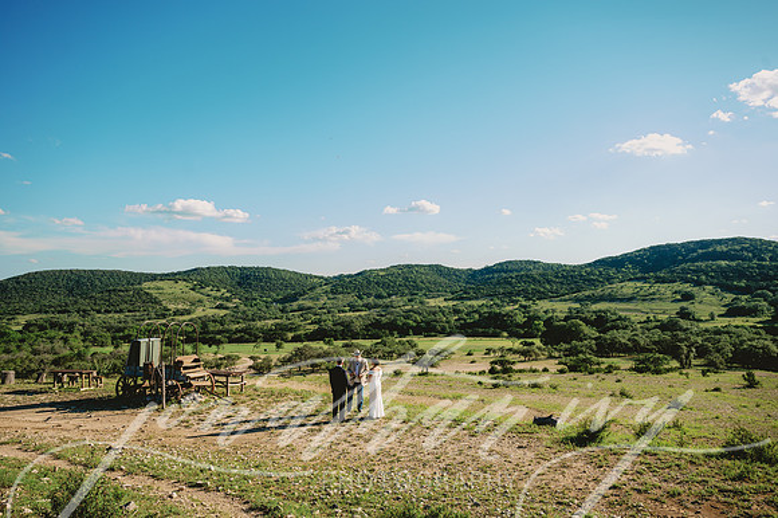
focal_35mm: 28
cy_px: 259
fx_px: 594
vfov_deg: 47.1
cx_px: 389
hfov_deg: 66.4
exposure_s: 1/640
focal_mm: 27.5
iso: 64
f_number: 4.5
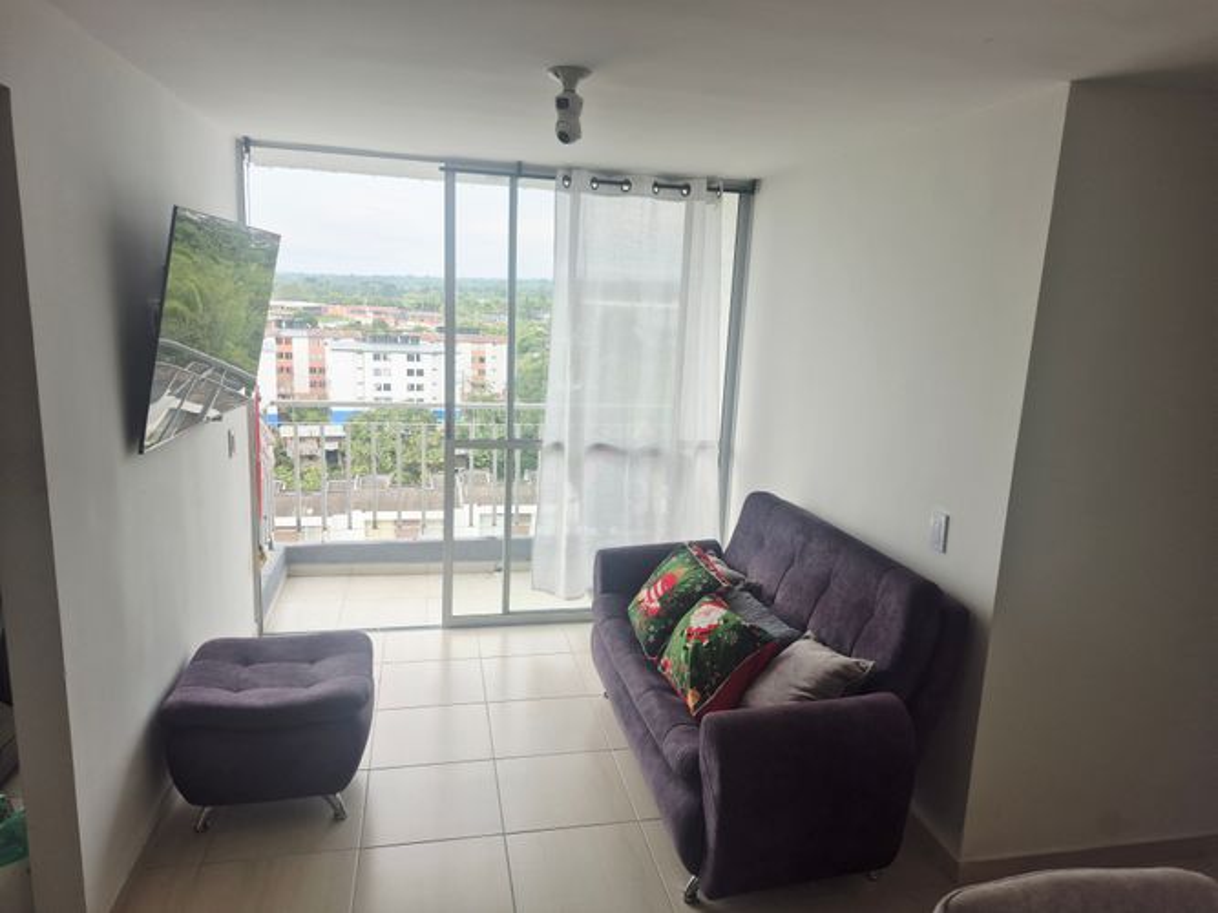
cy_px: 456
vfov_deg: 58.9
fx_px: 809
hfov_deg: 73.9
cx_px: 609
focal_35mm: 23
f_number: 1.8
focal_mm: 5.4
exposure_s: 1/180
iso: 25
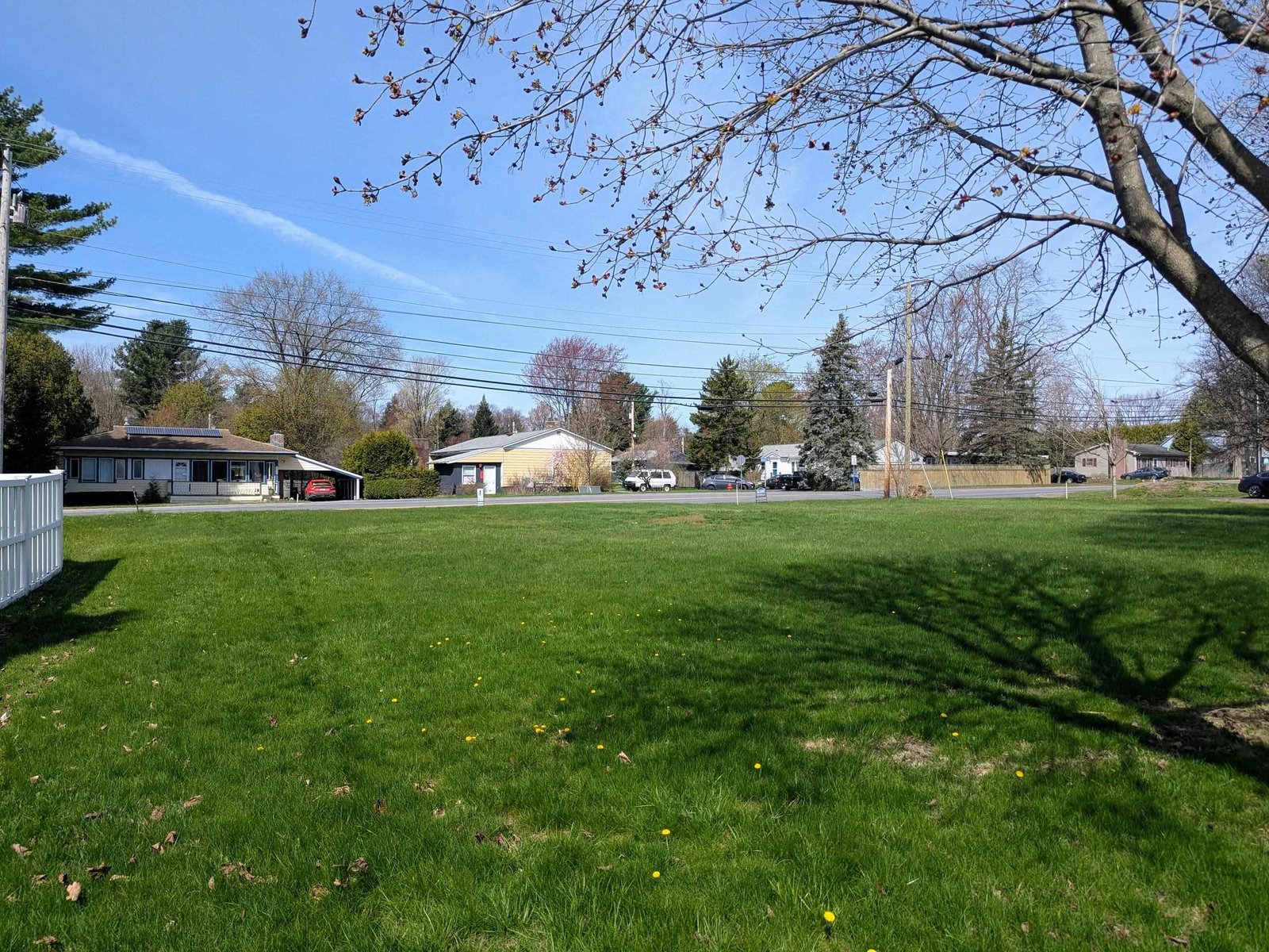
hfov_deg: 71.6
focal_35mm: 24
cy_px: 476
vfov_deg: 56.8
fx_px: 880
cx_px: 634
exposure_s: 1/2096
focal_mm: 6.81
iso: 45
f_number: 1.85
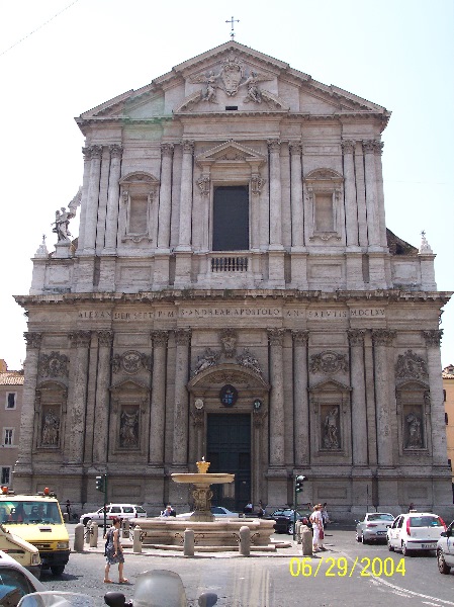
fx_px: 665
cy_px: 304
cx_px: 227
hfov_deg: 37.7
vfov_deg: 49.0
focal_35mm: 38
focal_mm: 8
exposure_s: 1/350
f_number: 4.8
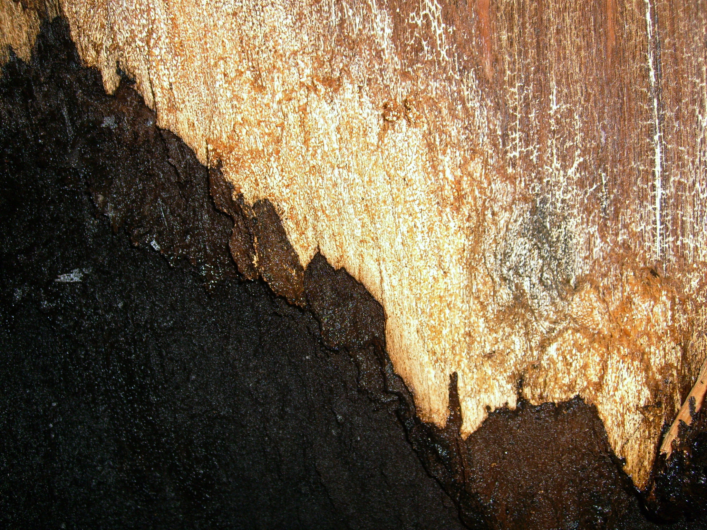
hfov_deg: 52.6
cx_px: 354
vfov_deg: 40.7
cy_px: 265
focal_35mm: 35
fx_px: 715
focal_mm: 5.8
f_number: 2.8
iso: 100
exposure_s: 1/45
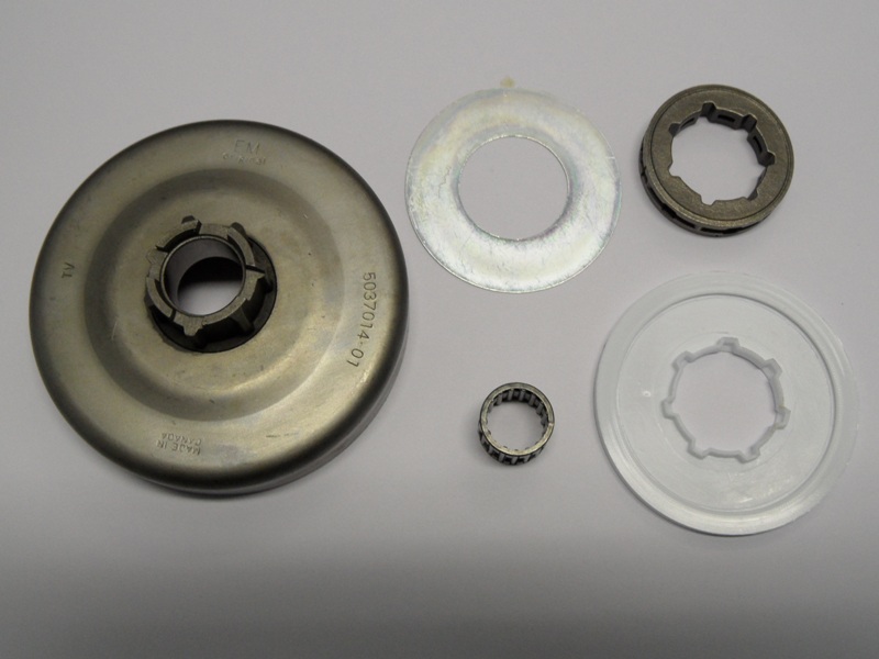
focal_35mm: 40
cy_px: 330
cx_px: 440
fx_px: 1016
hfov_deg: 46.8
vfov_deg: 36.0
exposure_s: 1/30
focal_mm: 6.5
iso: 200
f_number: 3.6
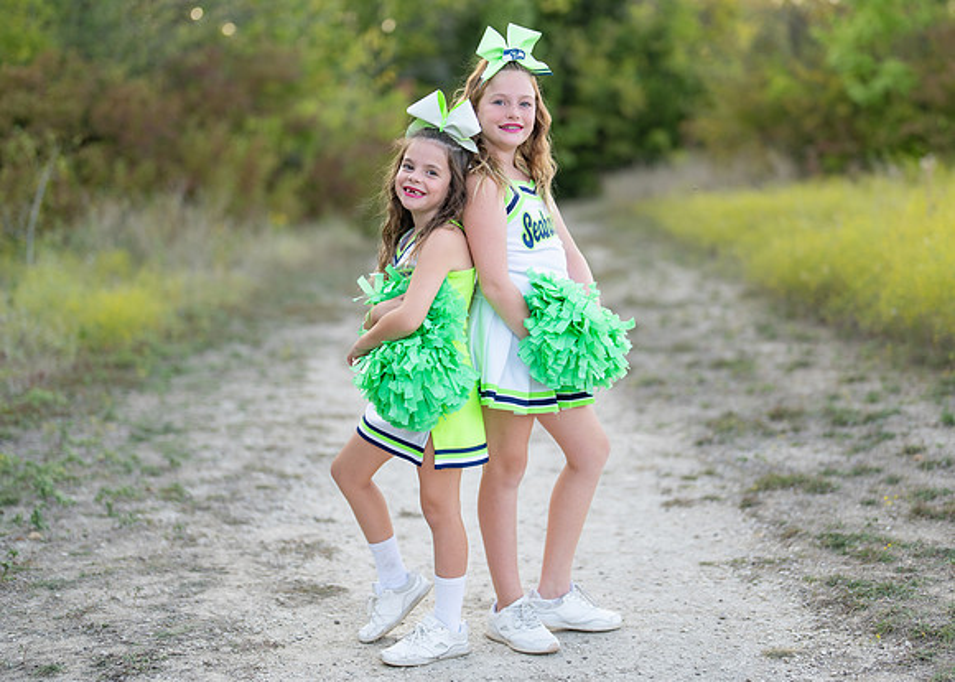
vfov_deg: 22.7
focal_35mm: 63
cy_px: 310
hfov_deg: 31.4
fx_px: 1696
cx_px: 515
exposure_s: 1/800
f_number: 1.2
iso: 100
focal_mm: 50
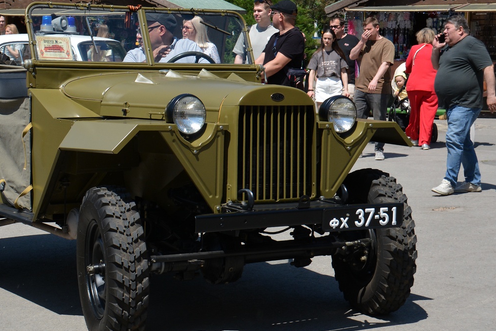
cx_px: 194
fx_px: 1172
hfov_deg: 23.9
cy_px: 142
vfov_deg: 16.1
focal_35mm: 85
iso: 400
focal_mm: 38
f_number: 6.3
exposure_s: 1/1600
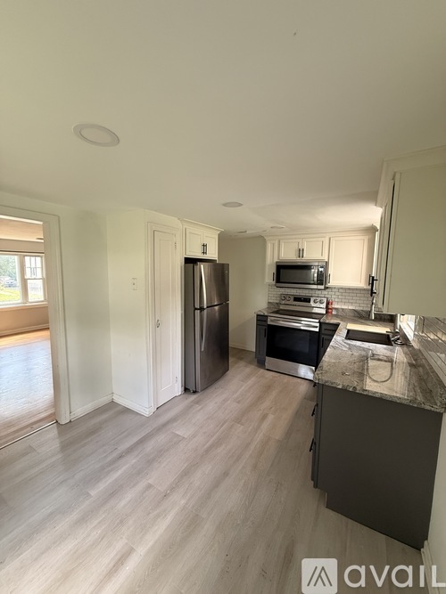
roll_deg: -1.8
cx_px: 223
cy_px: 297
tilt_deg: -5.4
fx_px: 241
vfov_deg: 102.1
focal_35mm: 14
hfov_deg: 85.7
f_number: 2.2
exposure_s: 1/60
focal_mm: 2.22
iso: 250
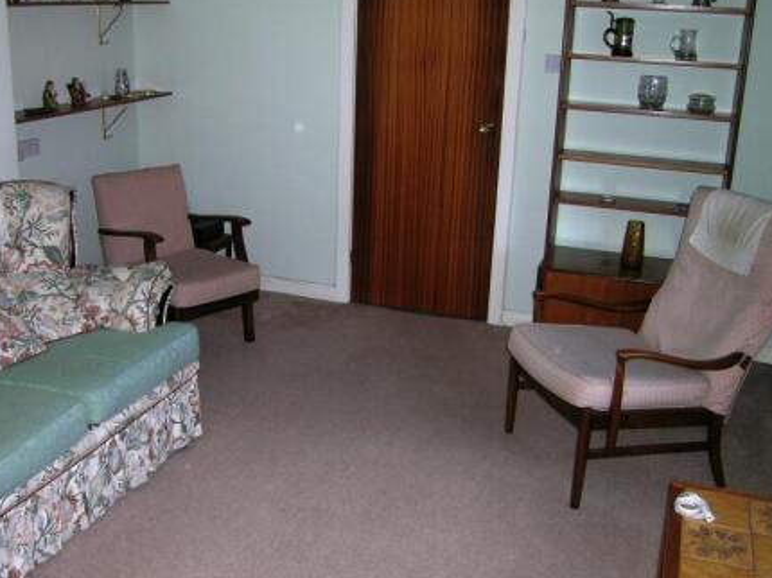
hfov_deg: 48.9
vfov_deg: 37.7
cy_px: 267
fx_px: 847
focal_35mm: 38
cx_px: 335
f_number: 2.8
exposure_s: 1/60.1
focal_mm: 5.8
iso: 50
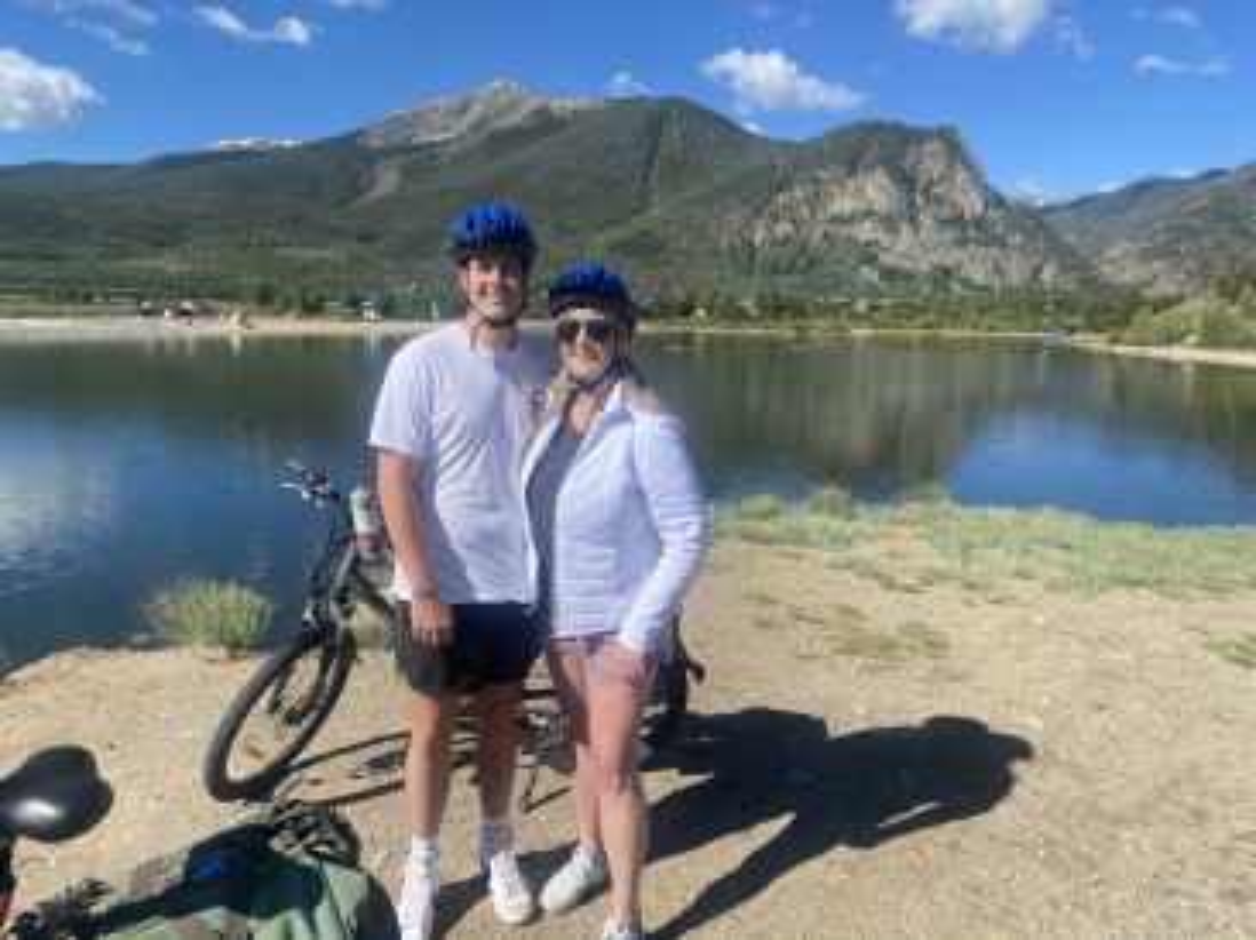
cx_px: 628
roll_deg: -0.4
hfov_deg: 67.3
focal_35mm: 26
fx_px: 943
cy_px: 470
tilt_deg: -9.0
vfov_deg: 53.0
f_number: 1.8
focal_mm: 4.25
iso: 32
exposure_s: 1/2625
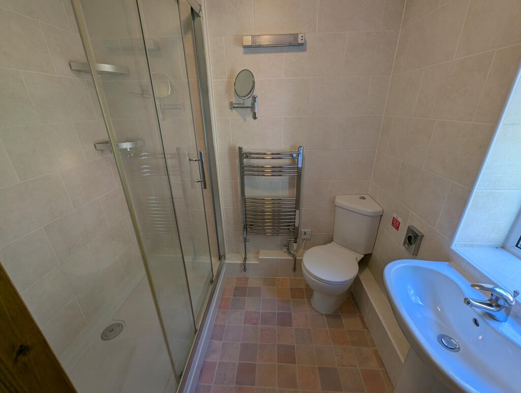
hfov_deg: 106.1
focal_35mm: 13
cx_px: 260
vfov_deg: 90.1
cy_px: 196
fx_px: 196
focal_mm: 1.95
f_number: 2.2
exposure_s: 1/33.3
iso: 51
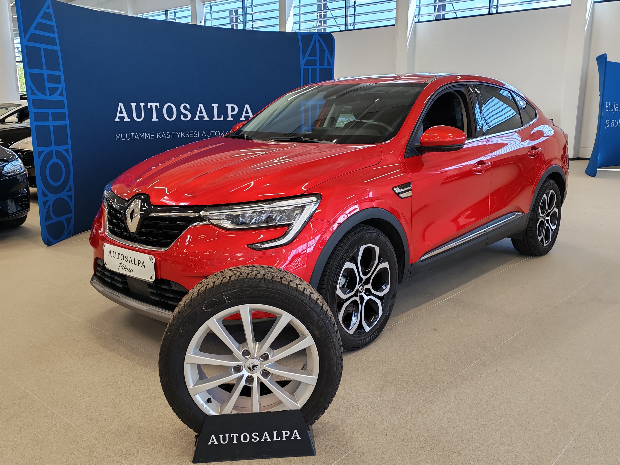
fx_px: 591
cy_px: 232
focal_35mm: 33
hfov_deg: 55.4
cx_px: 310
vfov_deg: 42.9
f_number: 1.9
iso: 100
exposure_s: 1/100
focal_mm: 6.12
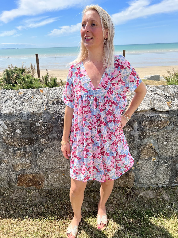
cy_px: 119
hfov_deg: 53.1
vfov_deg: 67.3
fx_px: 178
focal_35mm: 26
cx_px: 89
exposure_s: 1/3831
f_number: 1.5
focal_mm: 5.7
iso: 50
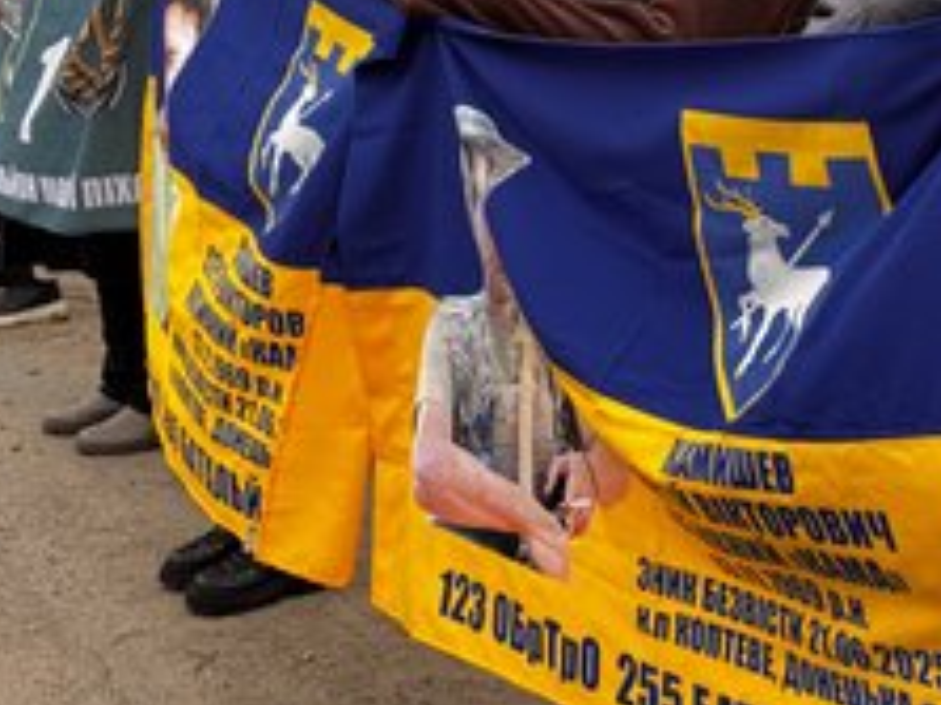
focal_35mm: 86
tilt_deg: -8.9
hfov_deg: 22.7
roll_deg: -2.5
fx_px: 2337
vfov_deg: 17.0
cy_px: 101
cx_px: 641
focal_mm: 6.76
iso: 100
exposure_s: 1/112
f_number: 1.78
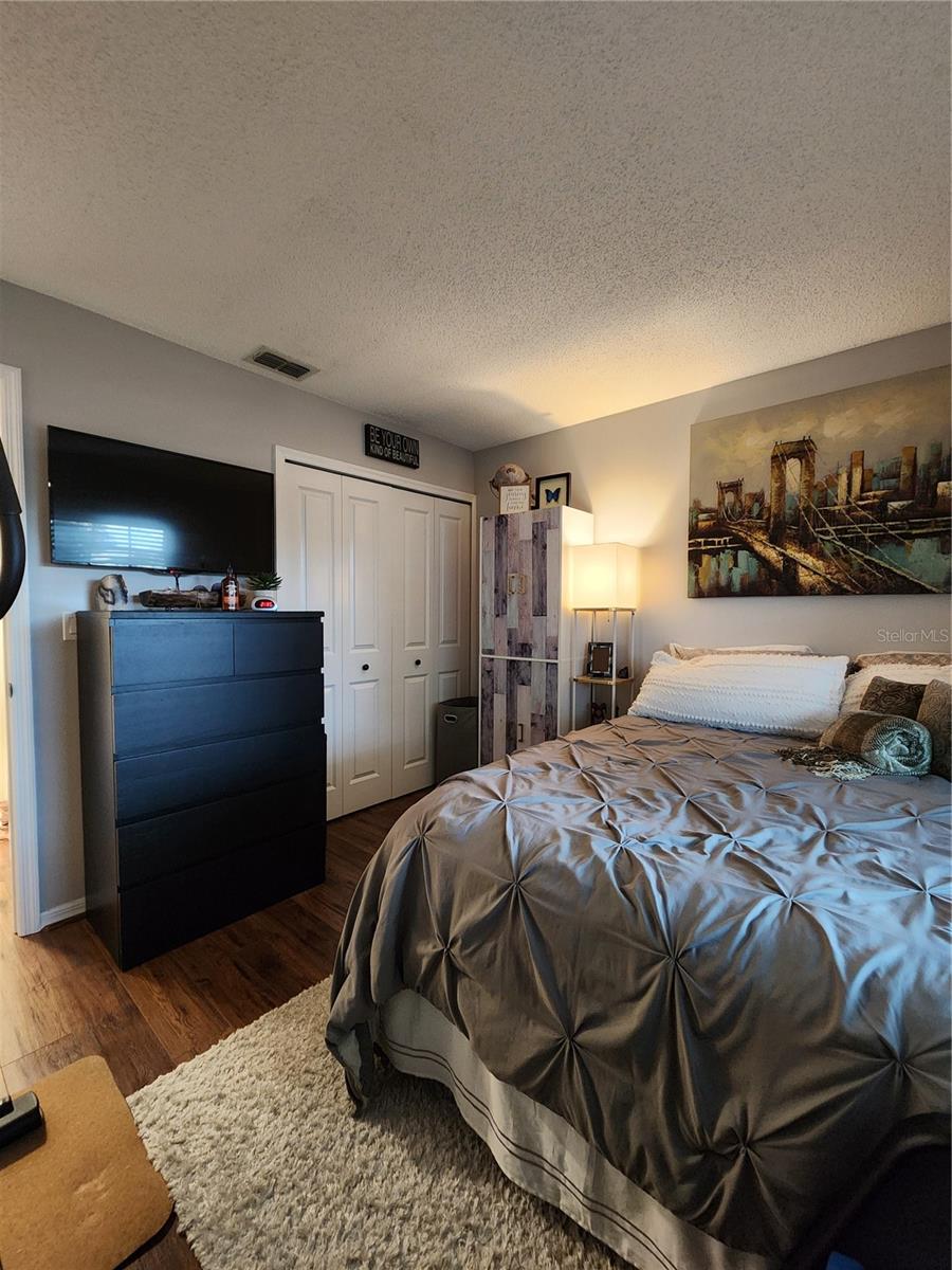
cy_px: 635
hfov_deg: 89.9
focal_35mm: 13
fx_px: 477
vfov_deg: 106.2
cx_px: 476
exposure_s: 1/30
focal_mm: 2.2
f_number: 2.2
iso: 500
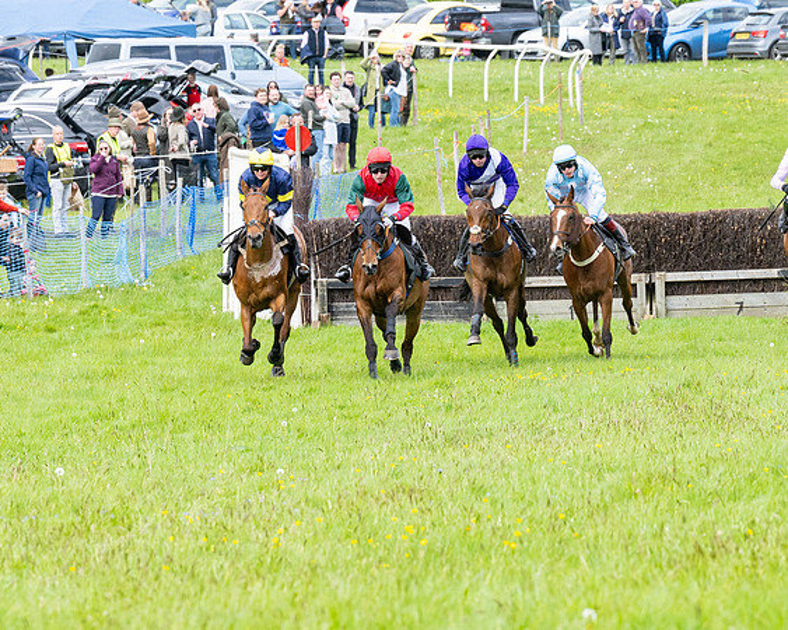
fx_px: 9132
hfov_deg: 4.9
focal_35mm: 392
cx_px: 392
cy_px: 274
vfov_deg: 4.0
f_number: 6.3
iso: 400
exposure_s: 1/640
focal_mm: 160
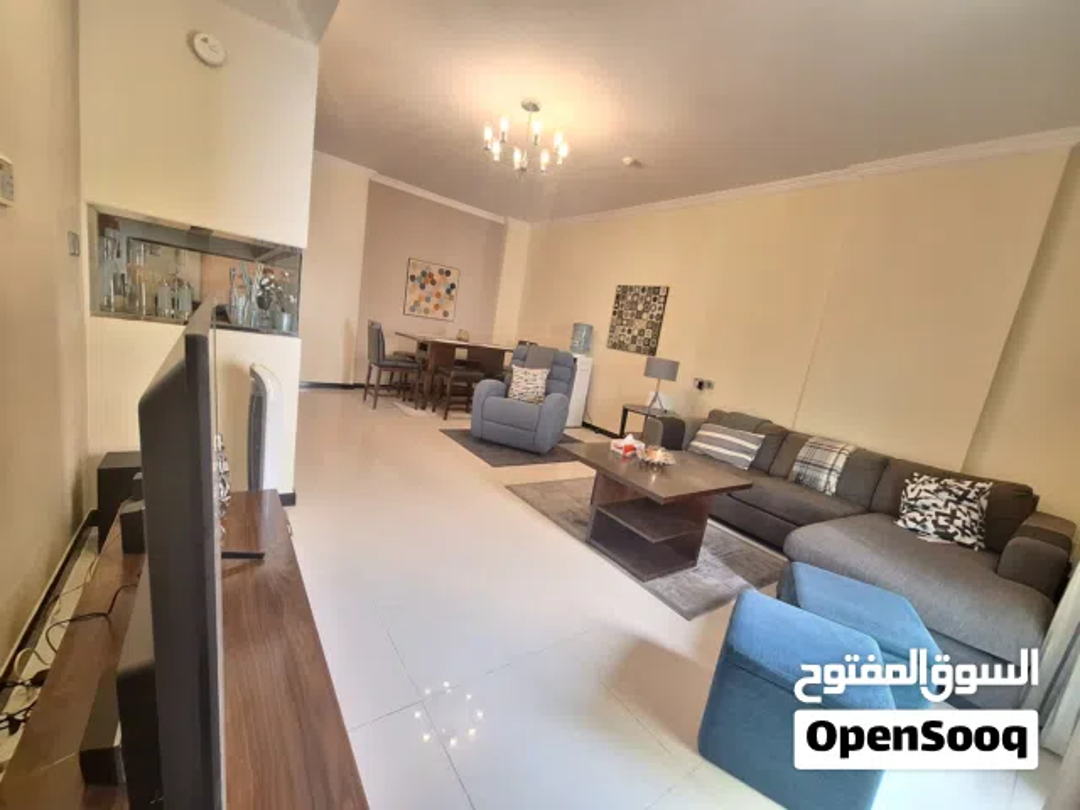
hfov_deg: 106.2
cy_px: 405
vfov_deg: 89.9
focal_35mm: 13
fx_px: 406
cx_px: 540
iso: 160
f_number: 2.2
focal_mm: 1.74
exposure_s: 1/25
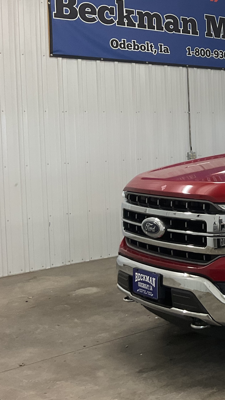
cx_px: 343
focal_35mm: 57
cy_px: 152
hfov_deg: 18.5
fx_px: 605
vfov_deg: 36.4
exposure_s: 1/60
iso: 64
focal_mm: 3
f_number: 1.8
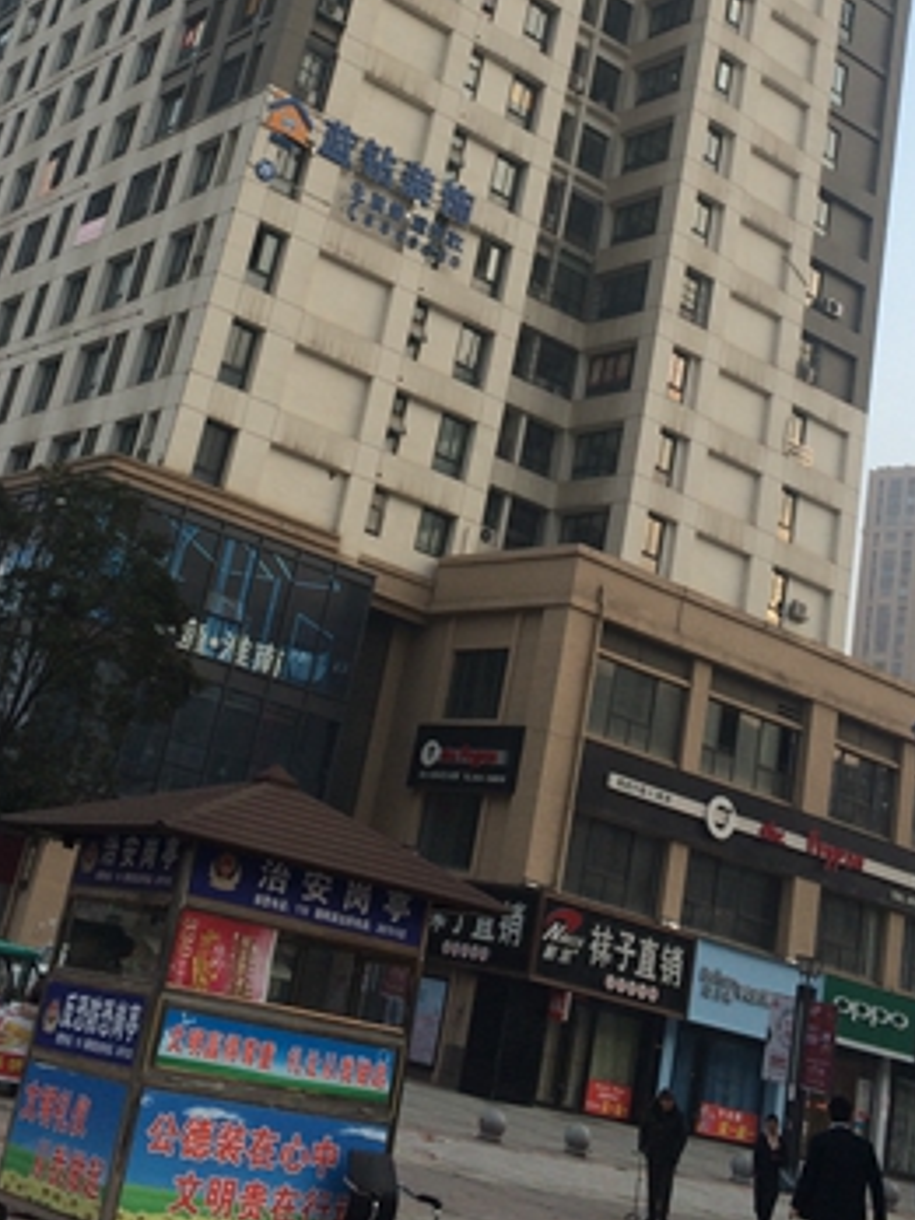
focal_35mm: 50
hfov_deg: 29.1
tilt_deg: +21.6
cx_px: 466
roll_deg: -12.8
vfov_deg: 36.5
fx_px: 1762
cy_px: 196
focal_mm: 4.15
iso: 32
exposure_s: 1/641
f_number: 2.2
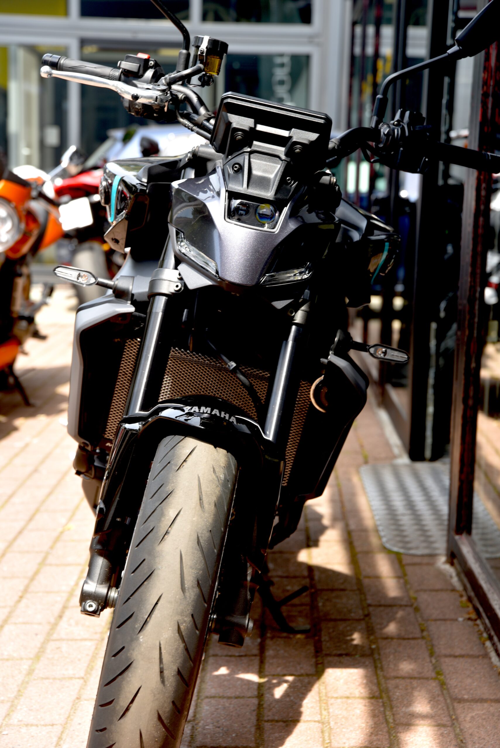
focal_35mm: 70
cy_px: 374
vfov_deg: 28.8
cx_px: 250
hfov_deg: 19.5
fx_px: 1457
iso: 100
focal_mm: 70
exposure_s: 1/100
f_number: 5
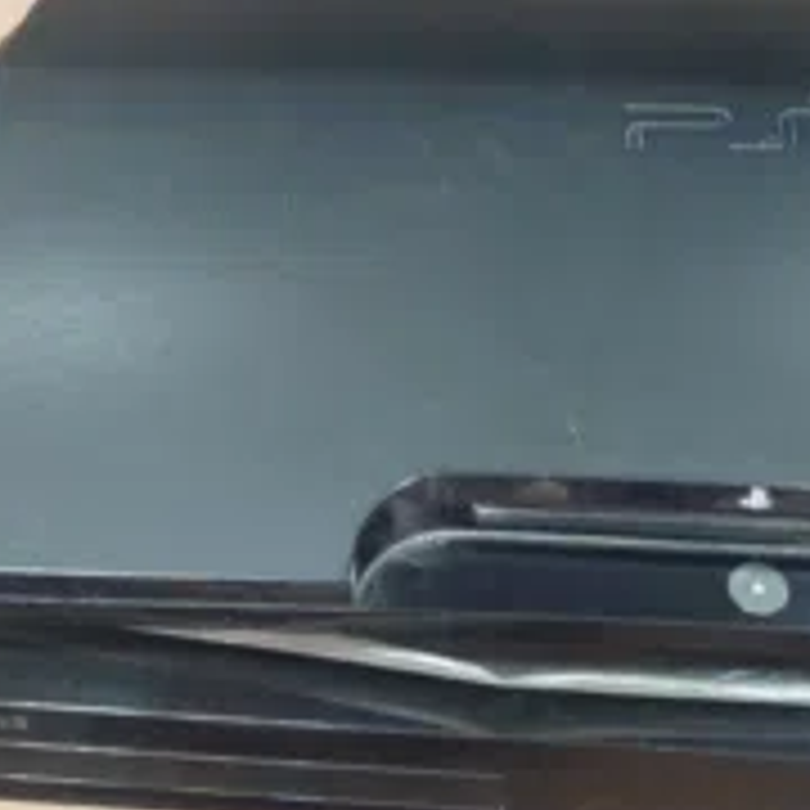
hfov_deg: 32.1
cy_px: 248
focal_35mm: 53
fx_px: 1403
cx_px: 486
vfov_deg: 31.8
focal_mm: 4.09
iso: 1659
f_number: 1.6
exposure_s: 1/20
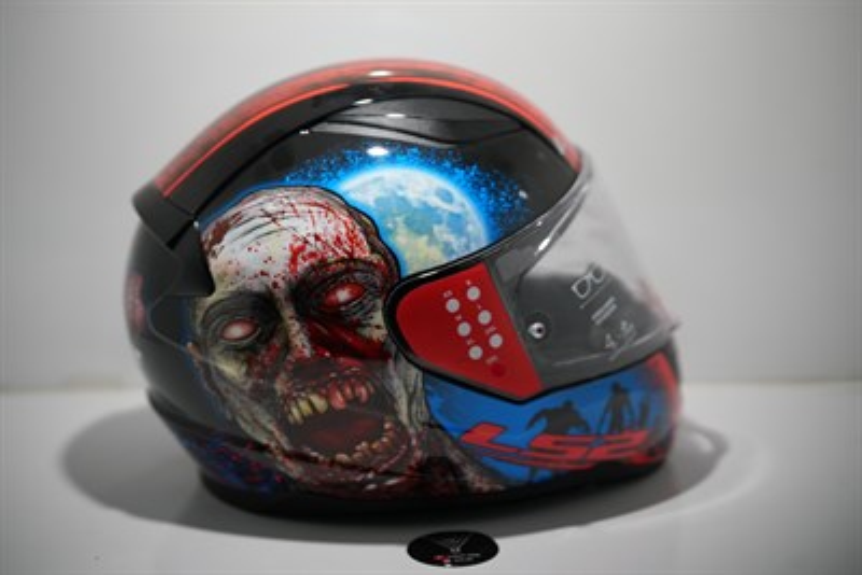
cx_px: 431
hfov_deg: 23.9
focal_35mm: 85
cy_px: 288
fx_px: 2036
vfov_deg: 16.1
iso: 500
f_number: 1.4
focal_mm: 85
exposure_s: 1/8000
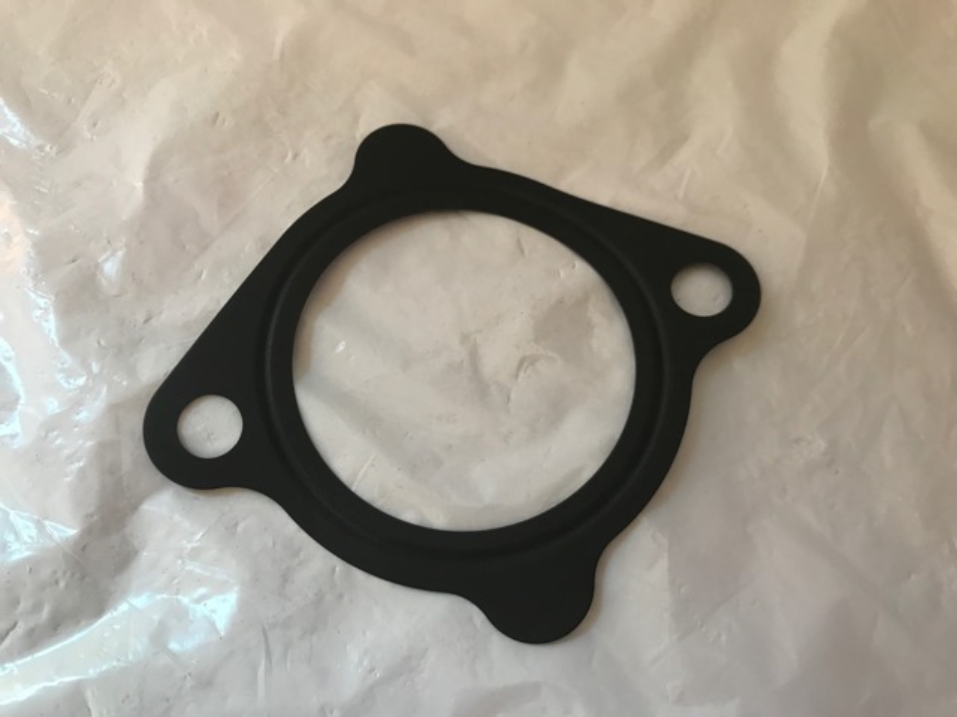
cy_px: 358
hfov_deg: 63.4
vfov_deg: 49.7
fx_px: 774
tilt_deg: -70.6
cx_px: 478
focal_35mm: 28
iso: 32
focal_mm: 3.99
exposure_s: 1/33
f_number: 1.8
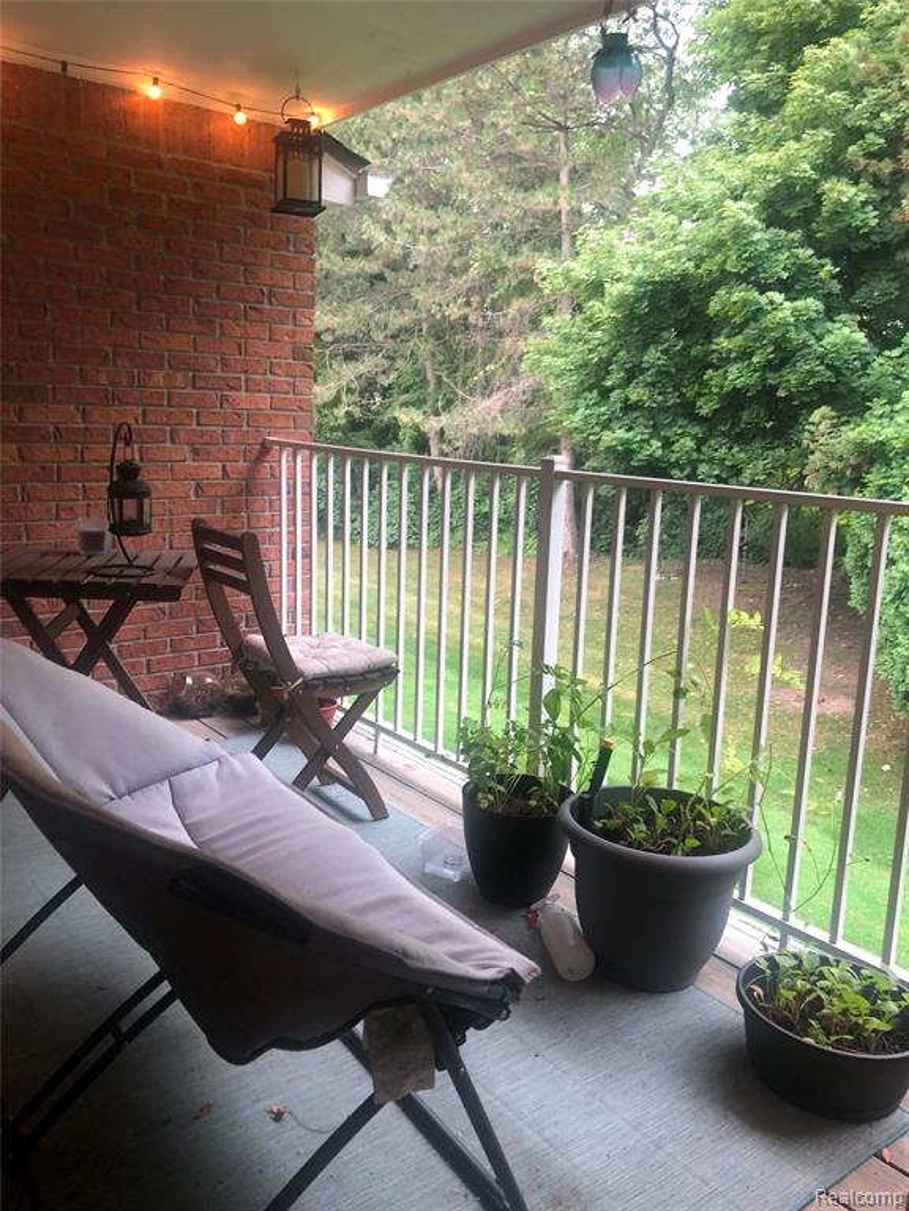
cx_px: 454
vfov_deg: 63.4
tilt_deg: -9.7
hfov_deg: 49.7
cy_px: 606
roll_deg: -2.1
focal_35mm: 28
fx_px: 980
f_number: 1.8
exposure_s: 1/24
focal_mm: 3.99
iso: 40
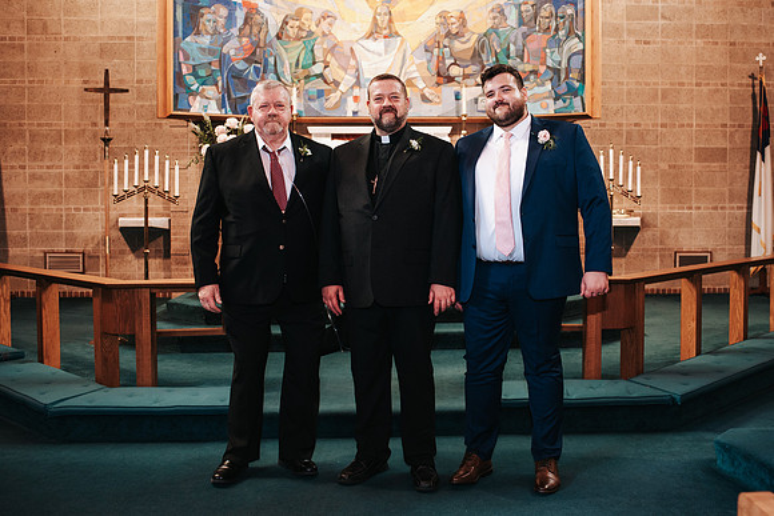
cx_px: 446
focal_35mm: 41
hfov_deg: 46.7
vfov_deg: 32.2
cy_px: 226
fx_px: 892
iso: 1000
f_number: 3.2
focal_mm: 35
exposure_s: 1/125
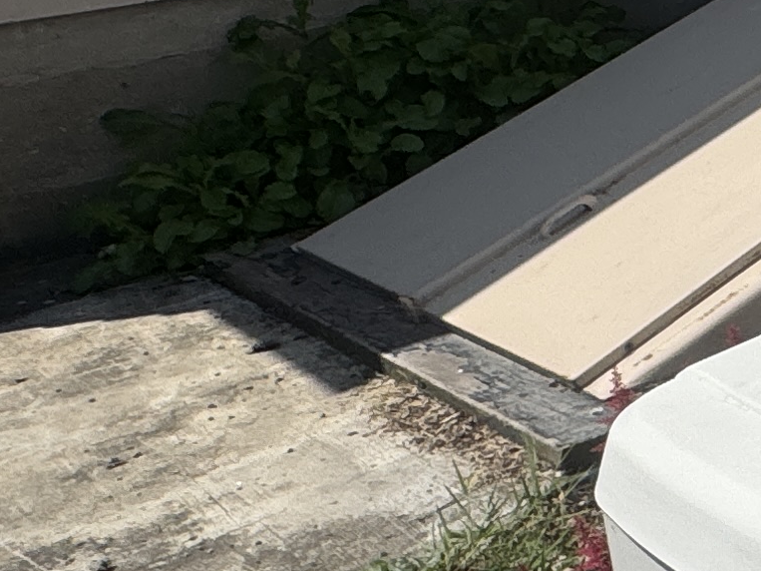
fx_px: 1627
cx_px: 1400
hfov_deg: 19.3
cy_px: 139
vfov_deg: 19.7
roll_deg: +0.8
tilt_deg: -15.4
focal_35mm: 74
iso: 40
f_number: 2.2
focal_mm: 2.22
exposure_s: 1/4132
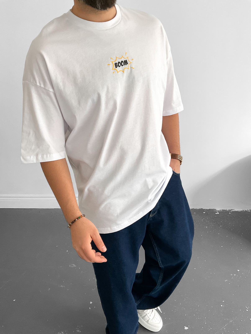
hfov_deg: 48.2
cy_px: 167
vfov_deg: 61.7
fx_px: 280
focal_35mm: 29
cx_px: 126
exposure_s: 1/100
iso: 64
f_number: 1.8
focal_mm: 3
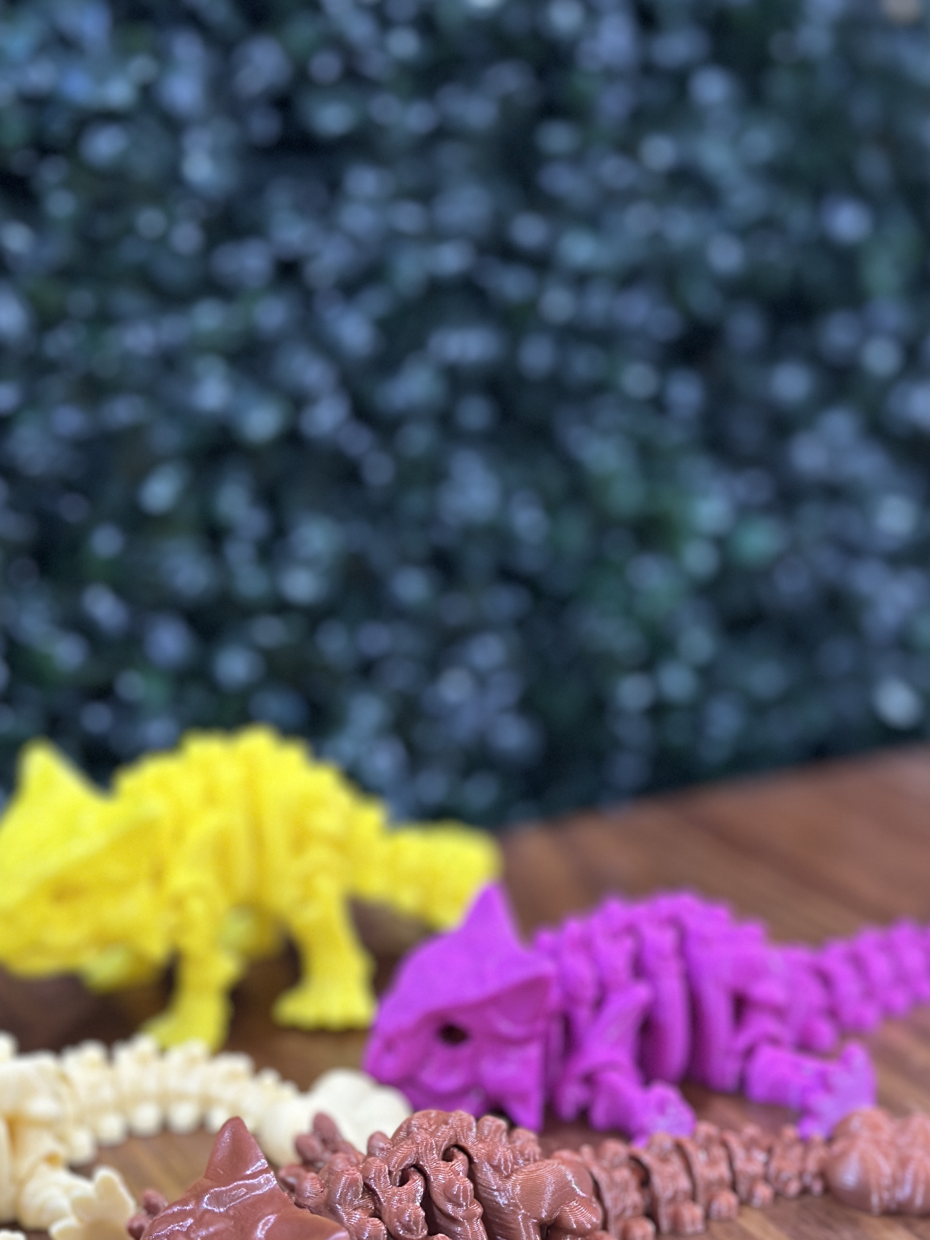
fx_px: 2472
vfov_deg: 28.0
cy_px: 839
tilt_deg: -19.1
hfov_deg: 21.2
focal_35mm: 69
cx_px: 328
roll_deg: +2.9
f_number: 1.78
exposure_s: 1/50
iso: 320
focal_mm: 6.86
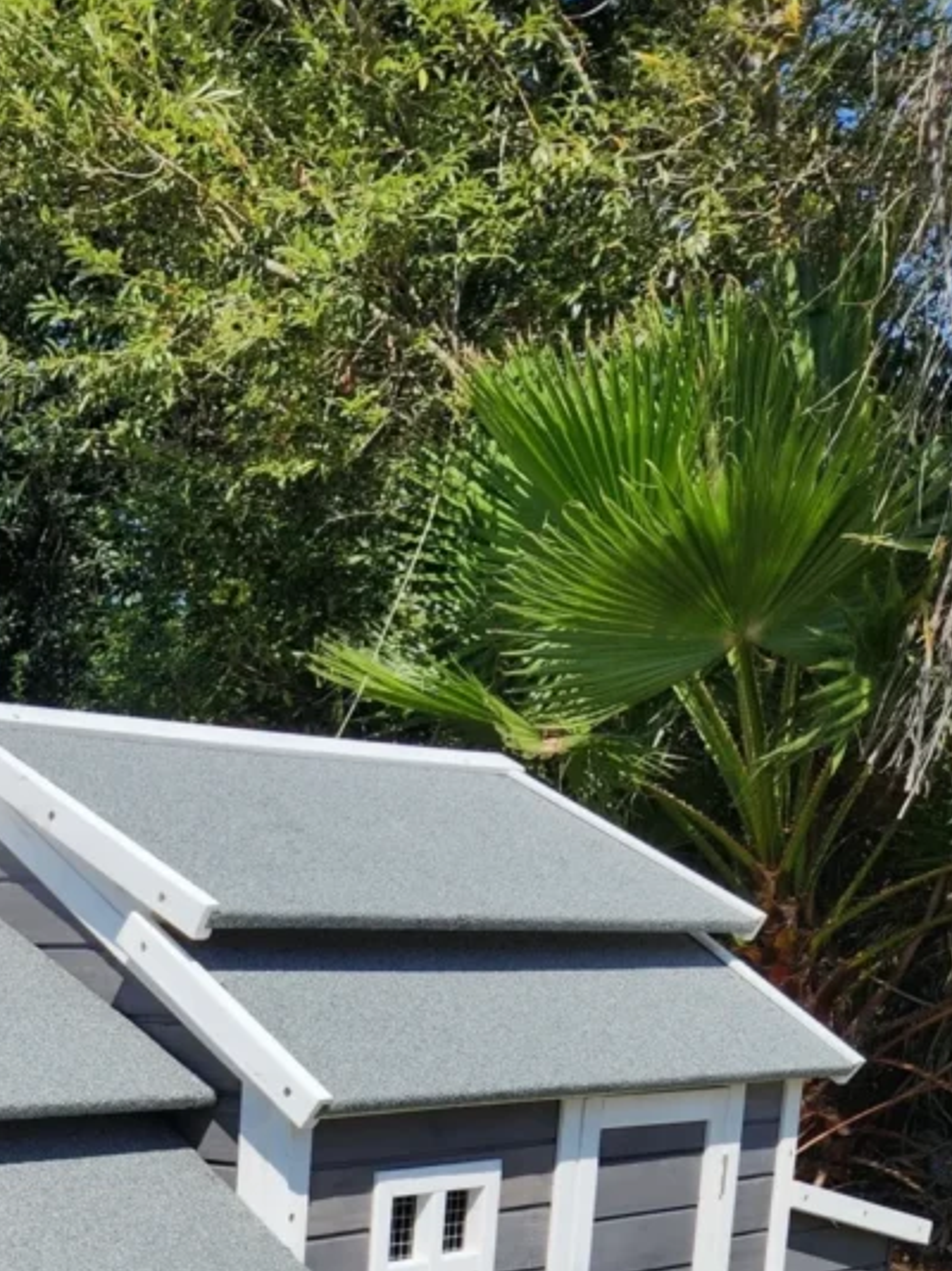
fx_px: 1982
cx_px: -157
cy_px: 1315
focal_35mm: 54
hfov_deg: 24.7
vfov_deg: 32.3
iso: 20
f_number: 1.8
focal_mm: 5.4
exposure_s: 1/2240
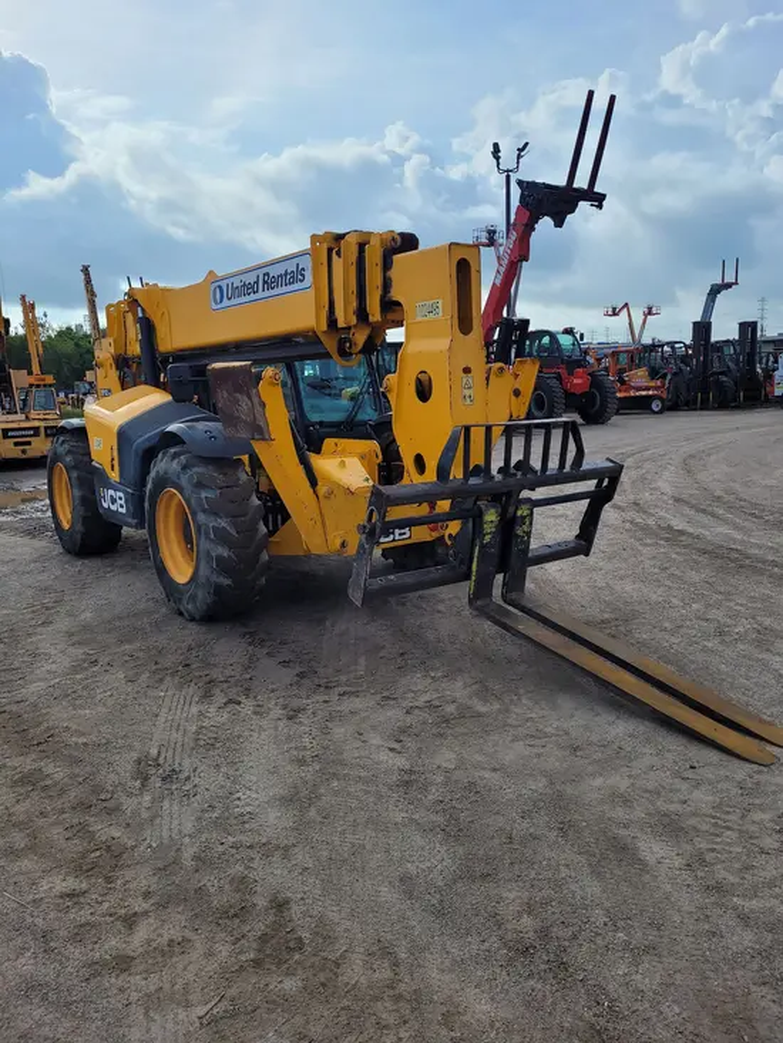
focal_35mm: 26
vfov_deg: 67.3
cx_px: 392
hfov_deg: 53.1
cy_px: 522
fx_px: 784
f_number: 1.8
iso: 40
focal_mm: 5.4
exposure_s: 1/2198
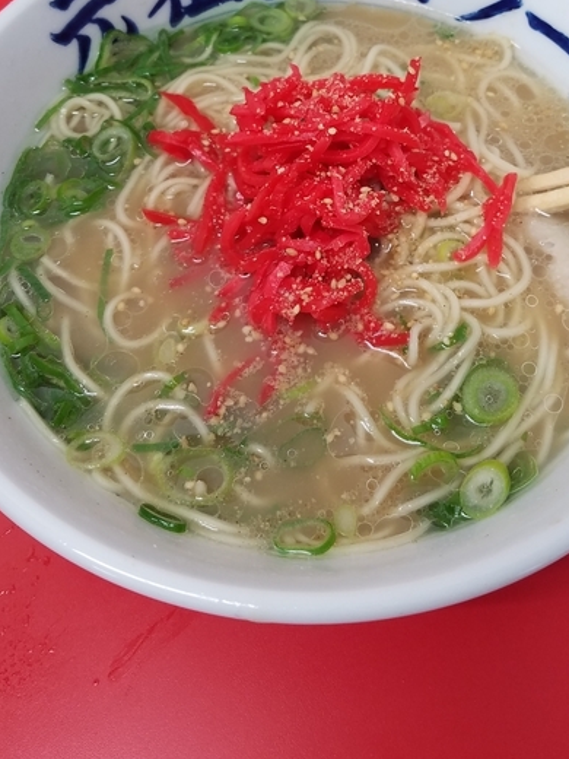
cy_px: 217
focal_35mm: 40
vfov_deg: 45.6
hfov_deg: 35.9
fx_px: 877
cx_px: 336
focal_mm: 4.2
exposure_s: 1/60
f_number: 1.7
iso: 100
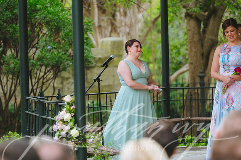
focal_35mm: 195
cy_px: 80
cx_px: 120
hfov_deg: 10.6
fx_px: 1305
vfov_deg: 7.0
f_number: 2.8
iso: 400
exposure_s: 1/400
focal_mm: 195
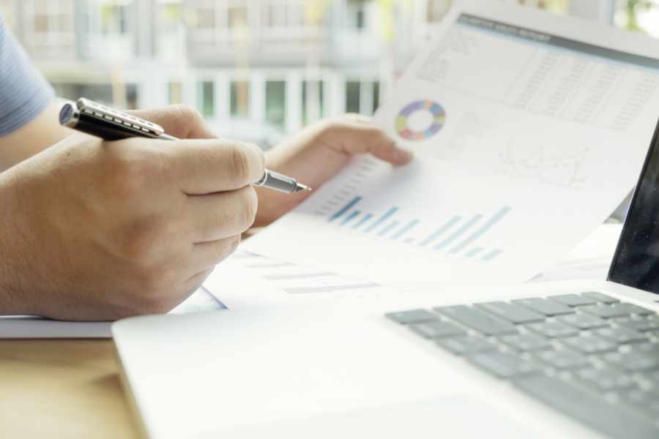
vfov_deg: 35.1
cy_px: 220
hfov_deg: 50.7
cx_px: 330
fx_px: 696
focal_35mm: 38
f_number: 3.6
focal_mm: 25.4
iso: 400
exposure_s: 1/125
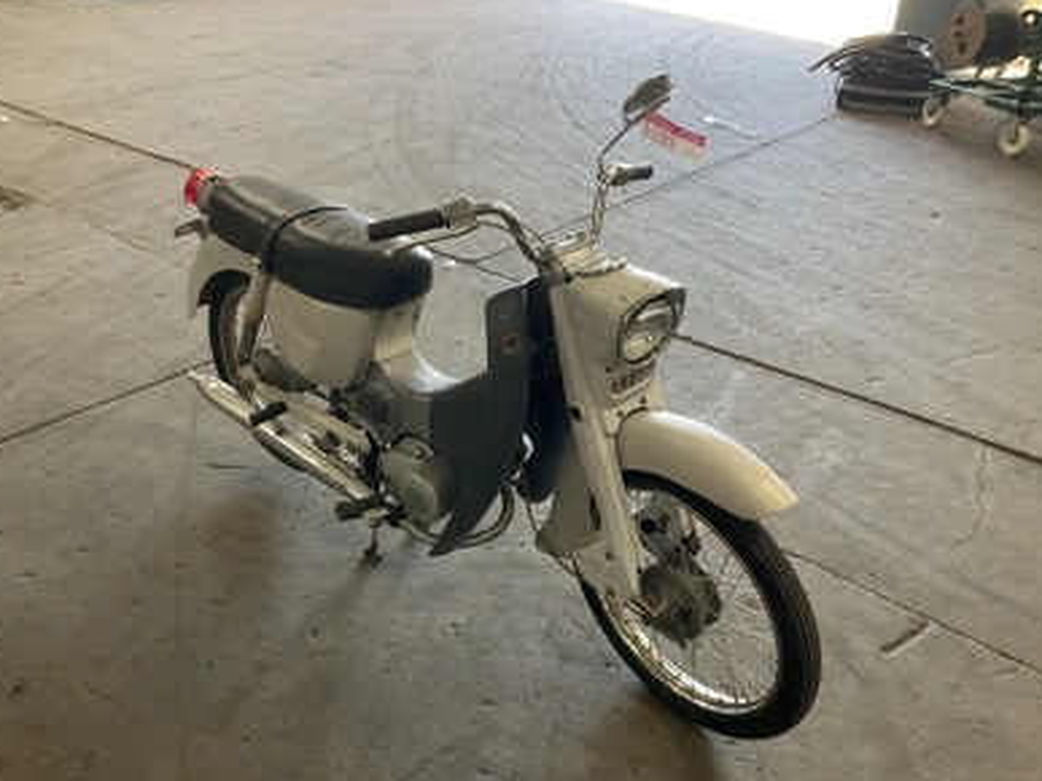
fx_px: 903
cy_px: 396
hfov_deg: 60.0
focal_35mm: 30
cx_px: 520
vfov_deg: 46.8
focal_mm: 3
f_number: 1.8
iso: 64
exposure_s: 1/60
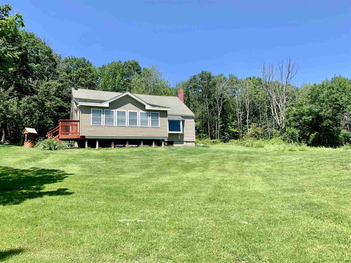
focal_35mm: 26
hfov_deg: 67.3
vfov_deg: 53.1
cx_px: 176
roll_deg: +1.4
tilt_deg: +6.9
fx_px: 264
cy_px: 132
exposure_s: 1/1299
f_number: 1.8
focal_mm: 4.25
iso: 25
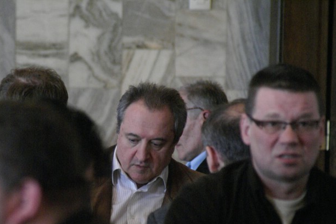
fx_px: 4810
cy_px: 128
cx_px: 145
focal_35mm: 515
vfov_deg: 2.7
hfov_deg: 4.0
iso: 1600
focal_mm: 300
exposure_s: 1/25
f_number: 7.1
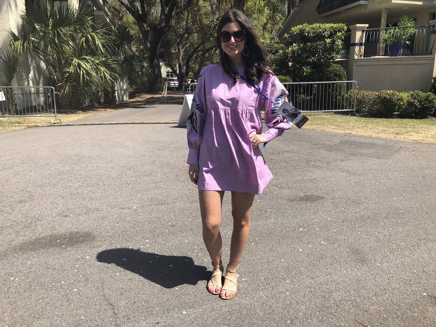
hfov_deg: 63.4
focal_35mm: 28
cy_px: 164
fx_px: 353
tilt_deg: -12.4
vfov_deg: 49.7
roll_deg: +1.0
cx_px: 218
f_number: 1.8
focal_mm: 3.99
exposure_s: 1/1297
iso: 20
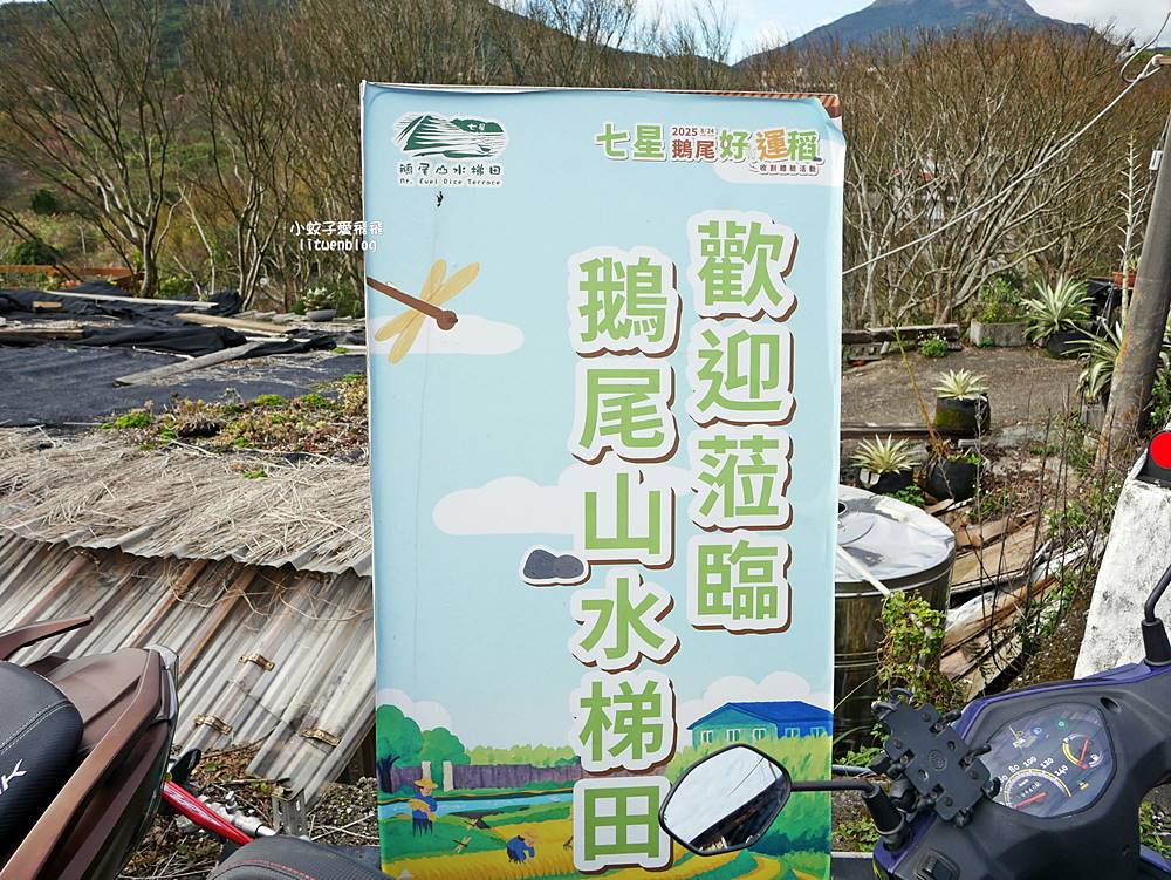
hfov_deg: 63.4
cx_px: 586
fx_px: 948
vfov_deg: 49.8
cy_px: 440
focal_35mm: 28
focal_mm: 14
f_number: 4
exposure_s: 1/1300
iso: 200
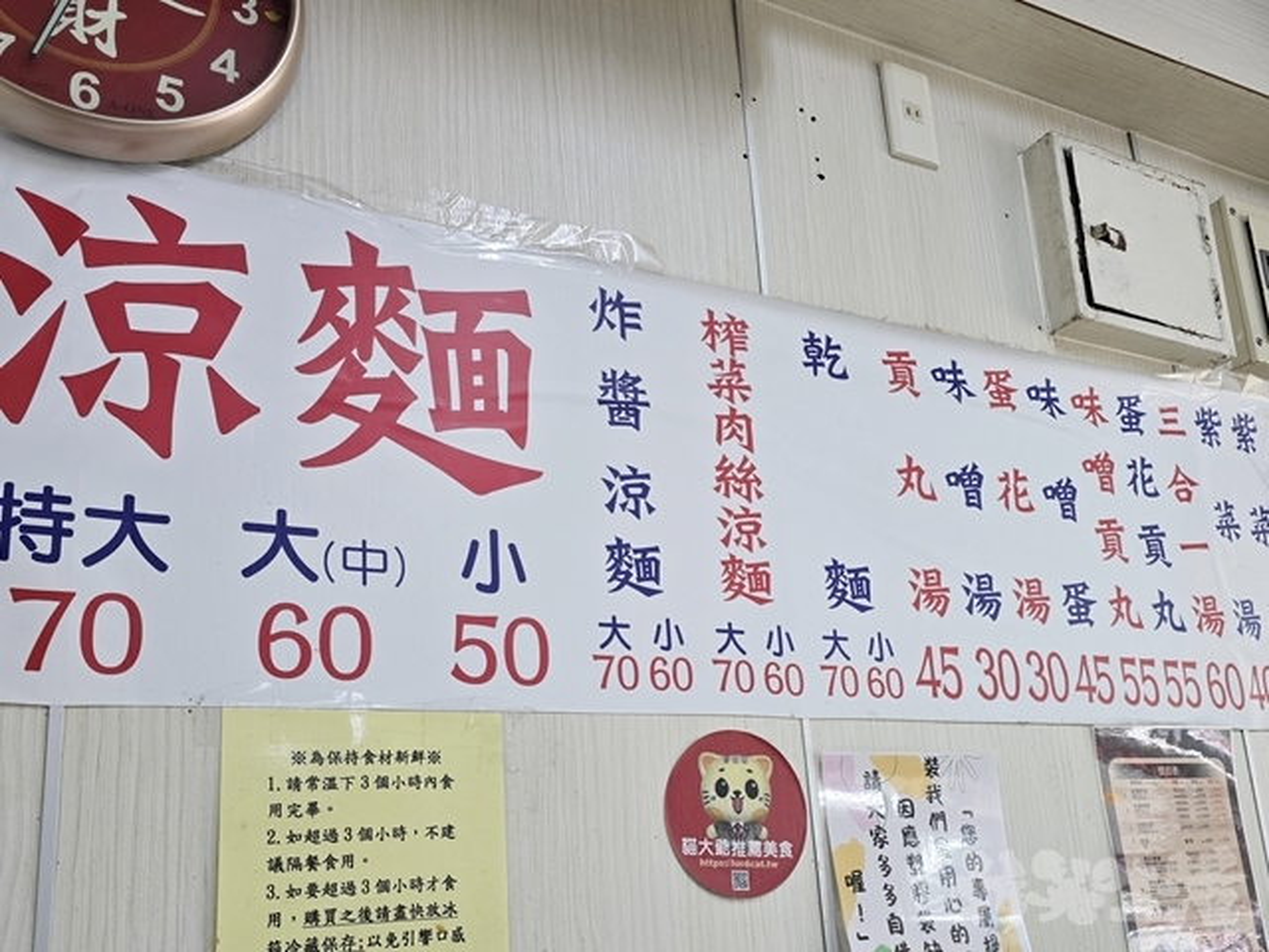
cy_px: 476
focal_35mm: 23
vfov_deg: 58.9
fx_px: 843
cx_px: 634
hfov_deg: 73.9
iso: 320
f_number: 1.7
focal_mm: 6.3
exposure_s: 1/120
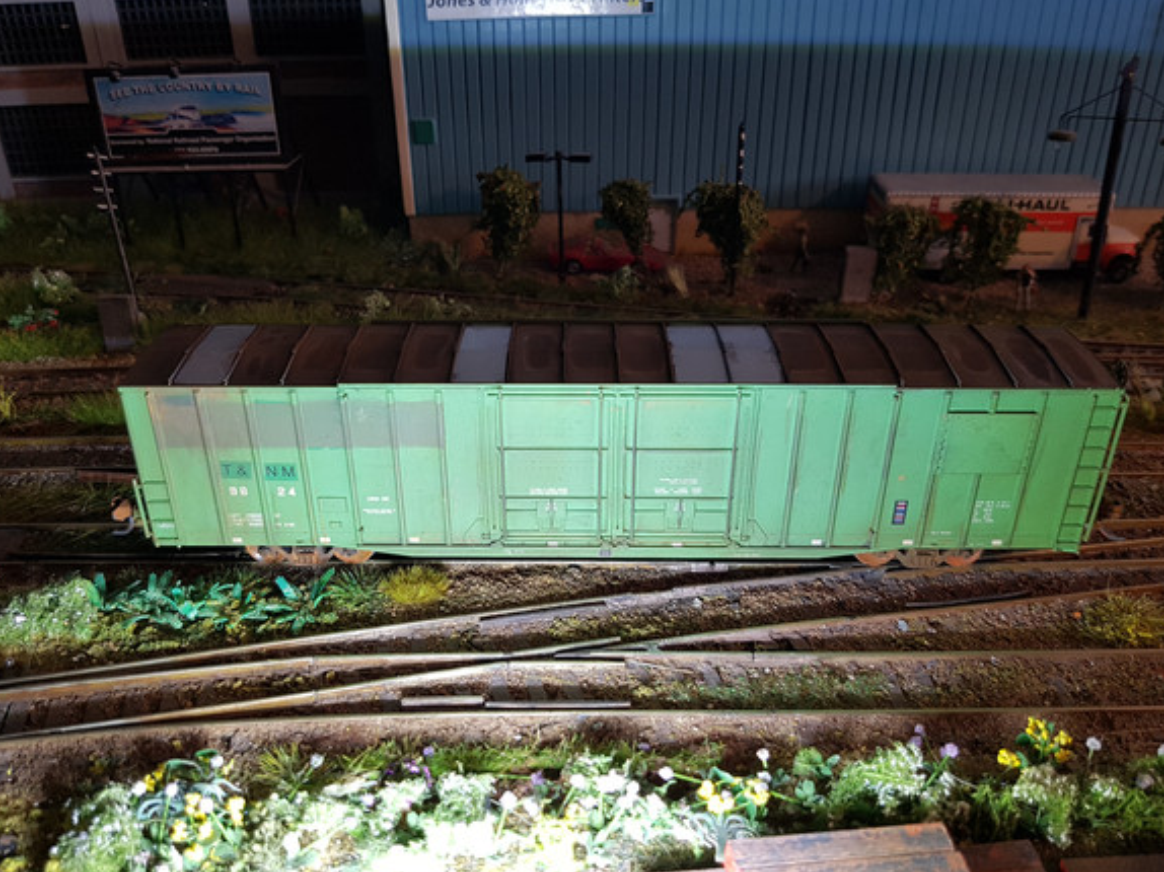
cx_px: 590
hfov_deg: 61.7
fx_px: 975
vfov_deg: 48.2
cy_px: 434
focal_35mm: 29
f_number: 1.7
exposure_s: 1/50
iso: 64
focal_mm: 4.2
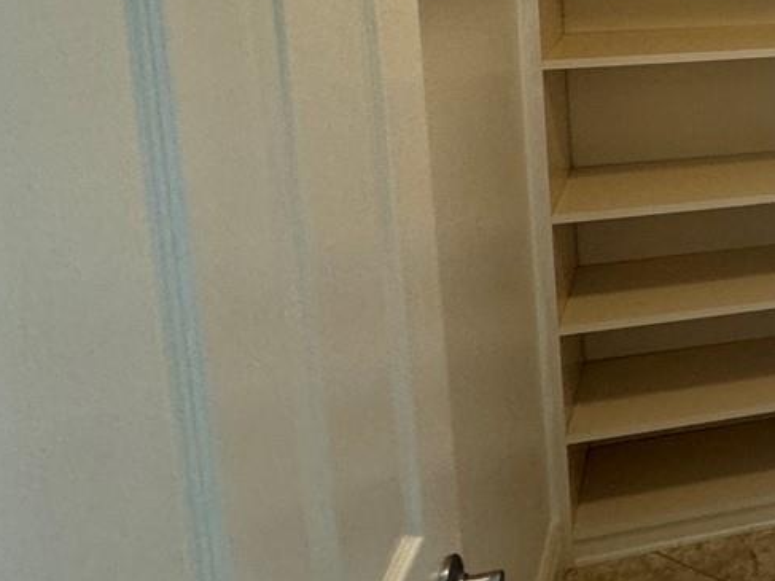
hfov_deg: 31.0
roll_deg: -1.3
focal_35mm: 46
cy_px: -13
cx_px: 1036
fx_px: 1030
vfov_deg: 29.3
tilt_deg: -7.4
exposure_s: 1/60
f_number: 2.2
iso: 200
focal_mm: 2.22
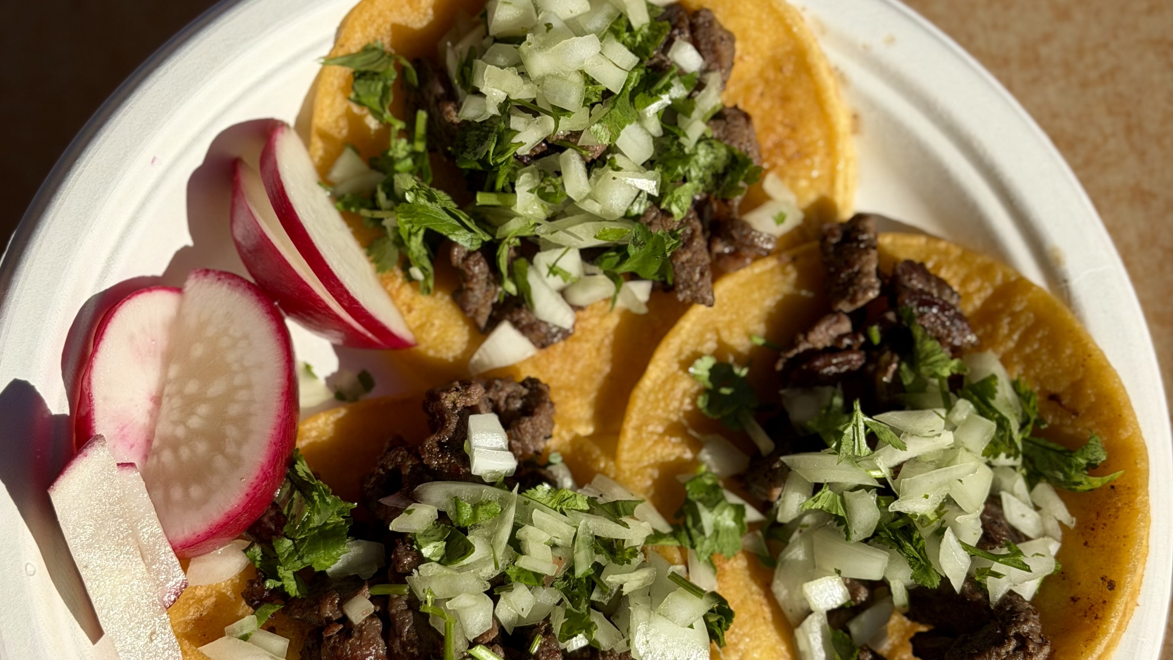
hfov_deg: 30.2
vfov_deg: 17.2
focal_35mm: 70
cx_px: 585
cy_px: 365
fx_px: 2177
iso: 64
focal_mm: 6.76
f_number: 1.78
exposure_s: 1/7143
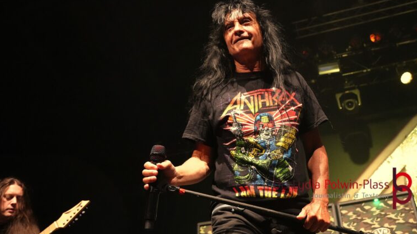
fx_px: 497
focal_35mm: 45
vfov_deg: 26.5
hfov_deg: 45.5
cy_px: 95
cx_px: 212
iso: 6400
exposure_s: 1/80
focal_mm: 28
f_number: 4
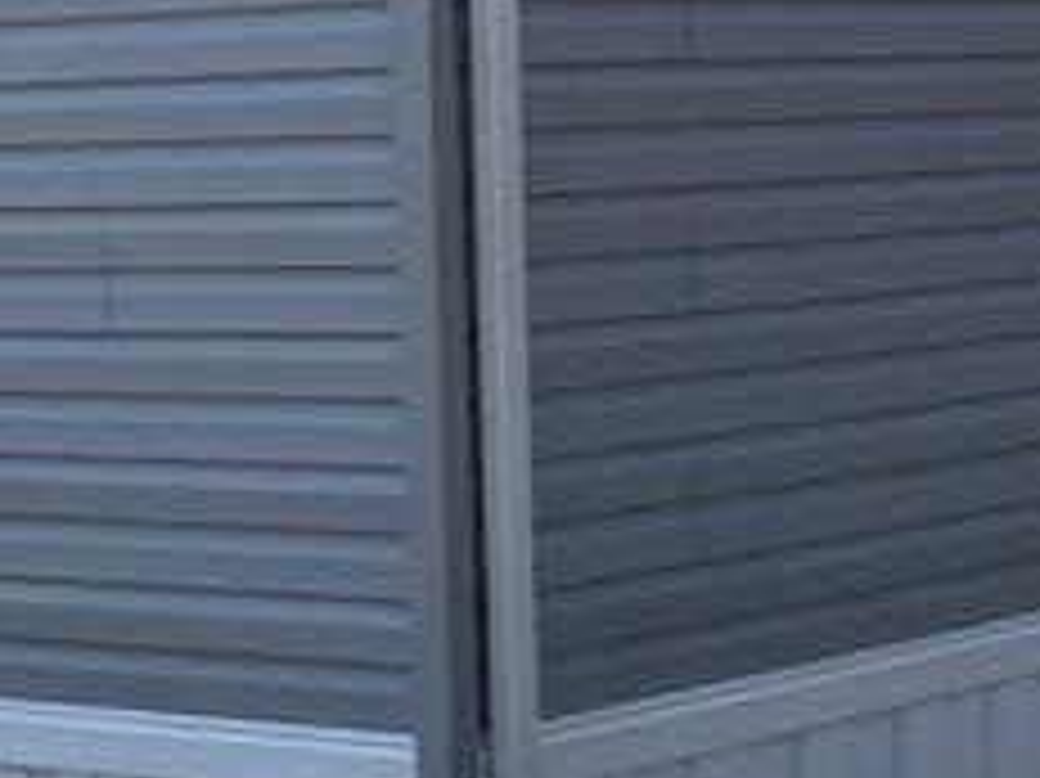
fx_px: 4324
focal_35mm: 144
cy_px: 243
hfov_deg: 12.7
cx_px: -729
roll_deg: +2.2
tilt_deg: +0.2
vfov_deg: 10.3
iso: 50
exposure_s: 1/2841
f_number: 1.5
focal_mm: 5.7
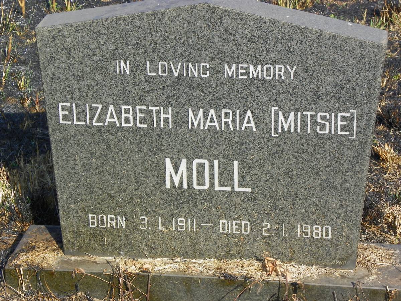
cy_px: 150
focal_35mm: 129
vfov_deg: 11.5
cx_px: 200
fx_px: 1494
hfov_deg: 15.3
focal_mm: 23
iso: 64
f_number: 4.5
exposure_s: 1/200
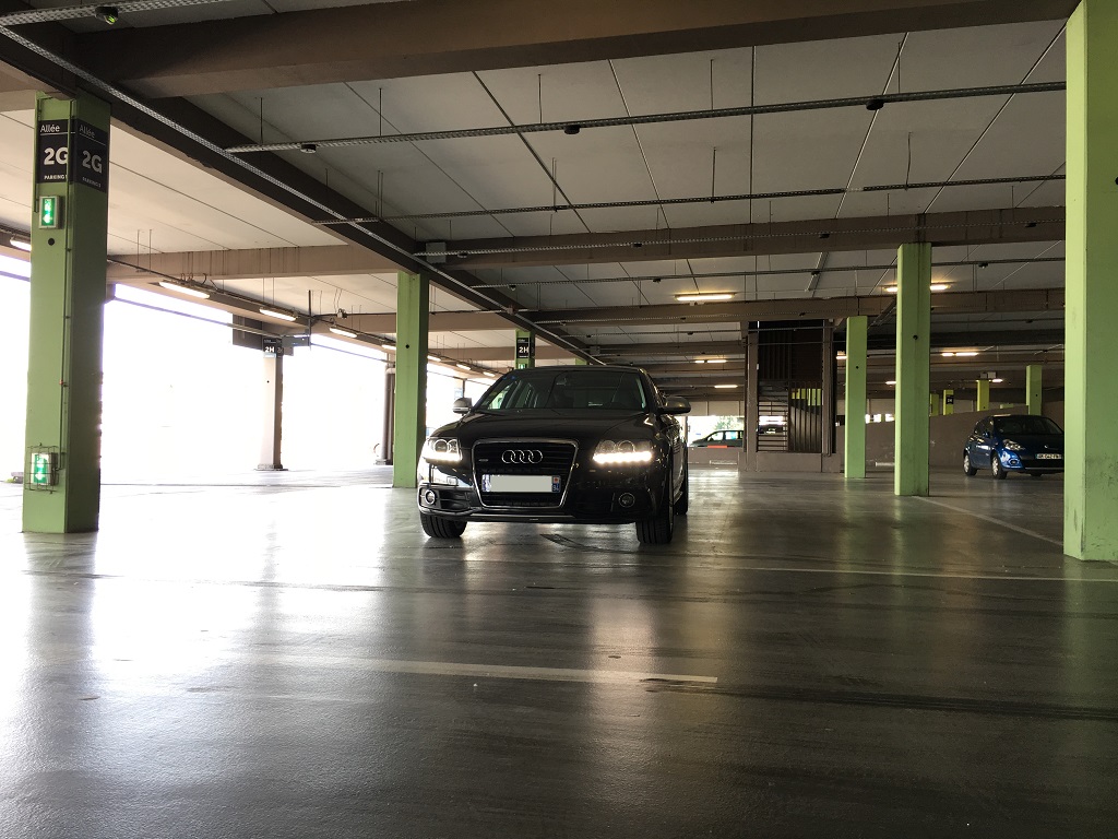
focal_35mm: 29
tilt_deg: +1.7
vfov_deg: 48.2
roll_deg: -1.3
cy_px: 420
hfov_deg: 61.7
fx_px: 937
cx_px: 559
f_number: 2.2
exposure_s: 1/50
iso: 25
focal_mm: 4.15
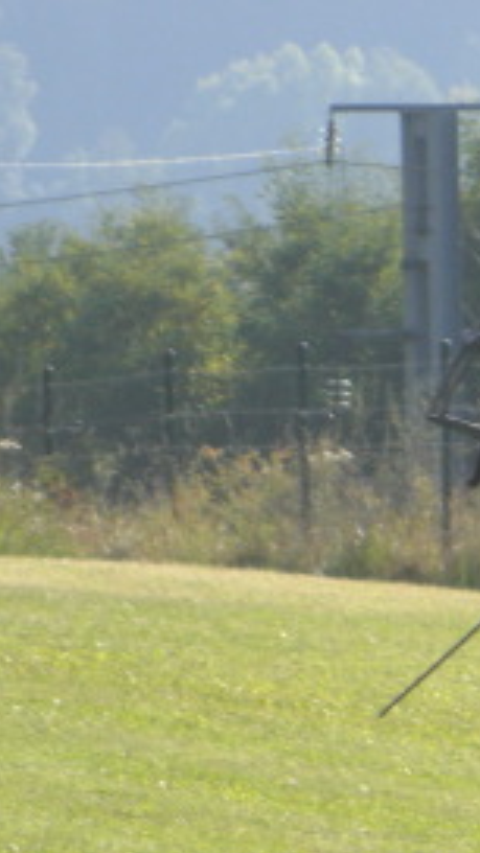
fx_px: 15432
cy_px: 649
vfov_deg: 3.2
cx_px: 700
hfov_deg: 1.8
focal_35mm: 682
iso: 100
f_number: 5.3
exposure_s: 1/400
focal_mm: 44.1
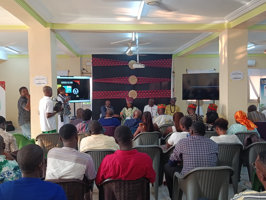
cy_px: 100
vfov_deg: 44.2
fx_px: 246
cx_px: 133
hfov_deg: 56.8
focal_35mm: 32
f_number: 1.7
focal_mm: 5.24
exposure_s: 1/100
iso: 800
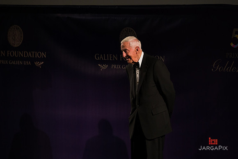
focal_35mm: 241
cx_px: 126
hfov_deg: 8.6
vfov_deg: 5.7
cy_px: 64
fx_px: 1590
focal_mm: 200
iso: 1600
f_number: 4
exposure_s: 1/200
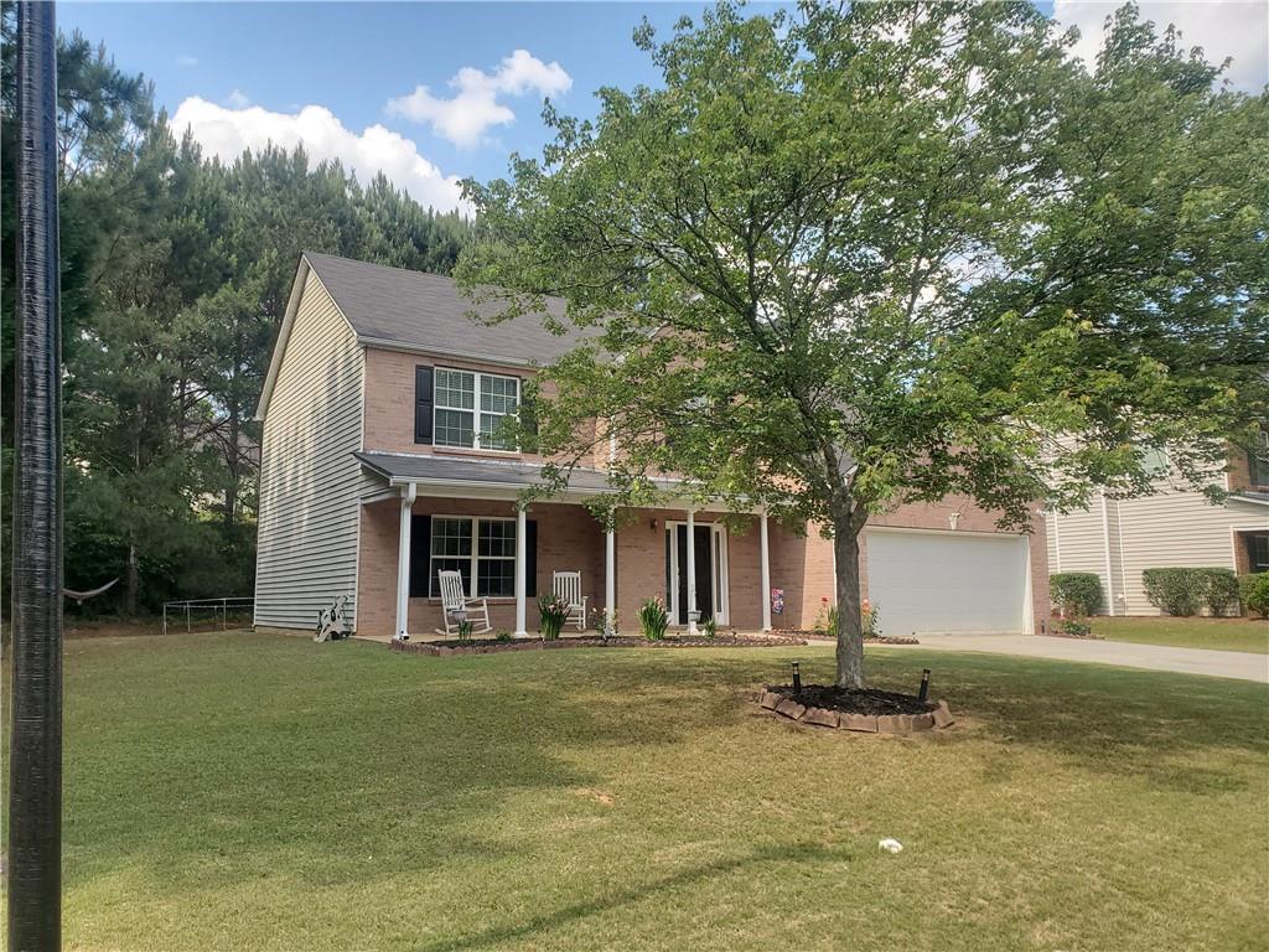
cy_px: 476
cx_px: 634
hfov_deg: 67.3
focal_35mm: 26
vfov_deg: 53.1
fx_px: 953
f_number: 2.4
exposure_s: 1/710
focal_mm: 4.3
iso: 50
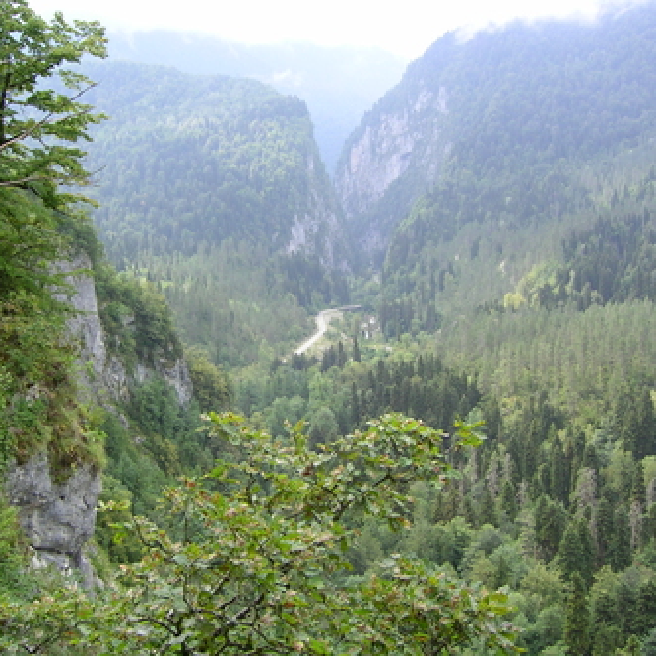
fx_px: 922
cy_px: 327
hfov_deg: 39.2
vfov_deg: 39.2
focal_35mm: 43
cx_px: 339
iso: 50
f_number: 4.8
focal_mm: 5.6
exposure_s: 1/112
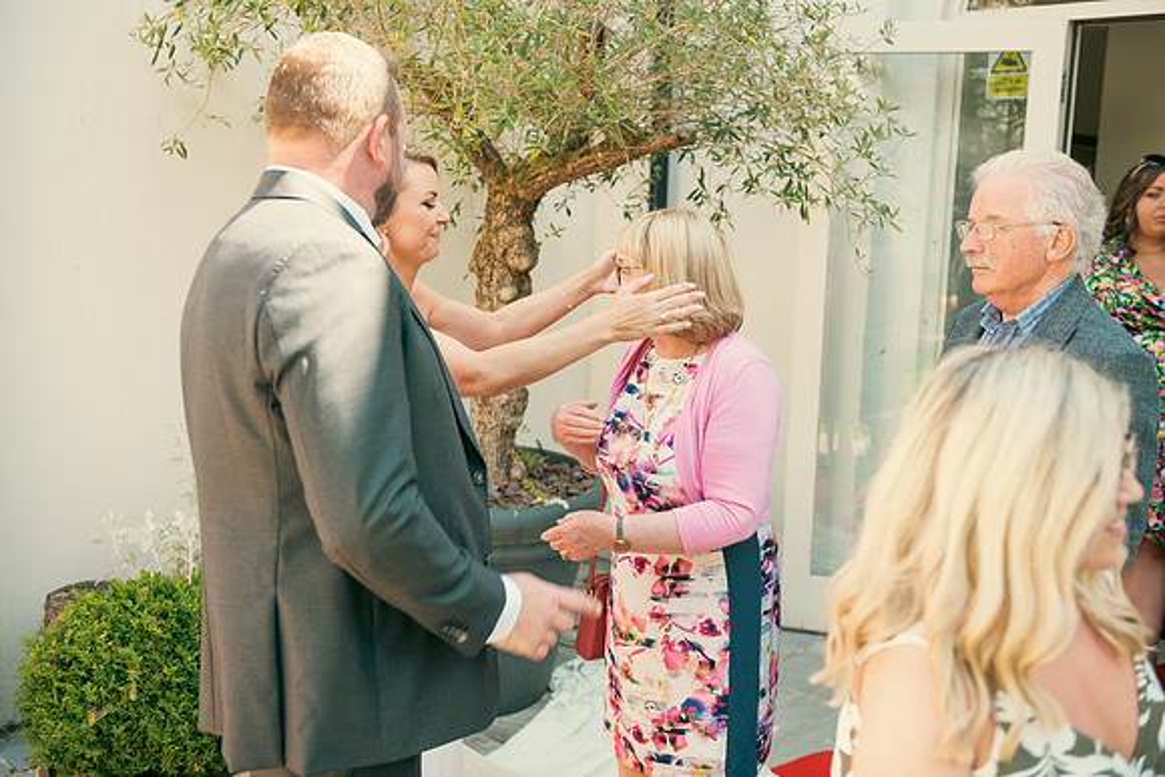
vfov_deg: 33.4
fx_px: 1295
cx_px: 582
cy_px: 388
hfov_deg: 48.4
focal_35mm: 40
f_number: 3.5
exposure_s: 1/250
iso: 160
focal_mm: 40
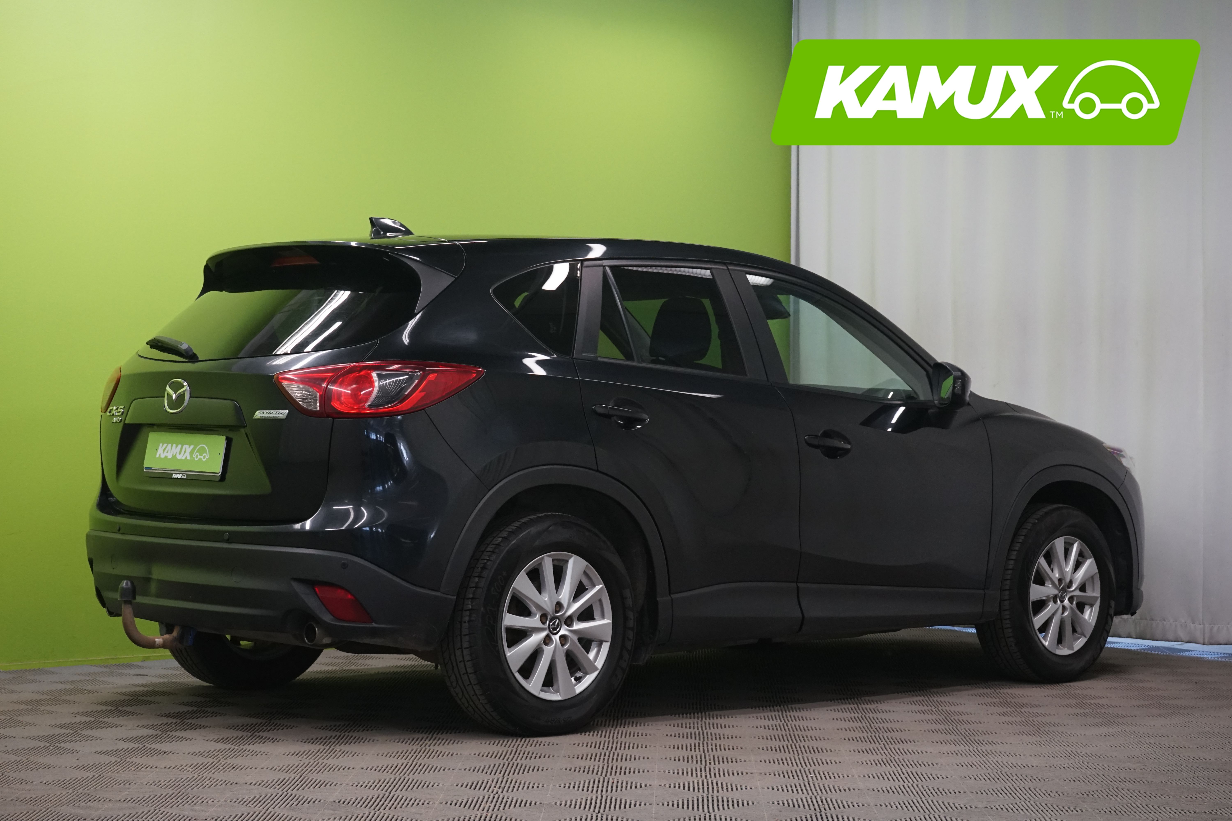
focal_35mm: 68
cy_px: 410
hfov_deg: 29.7
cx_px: 616
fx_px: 2327
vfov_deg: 20.0
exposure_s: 1/25
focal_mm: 68
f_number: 9
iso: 2000
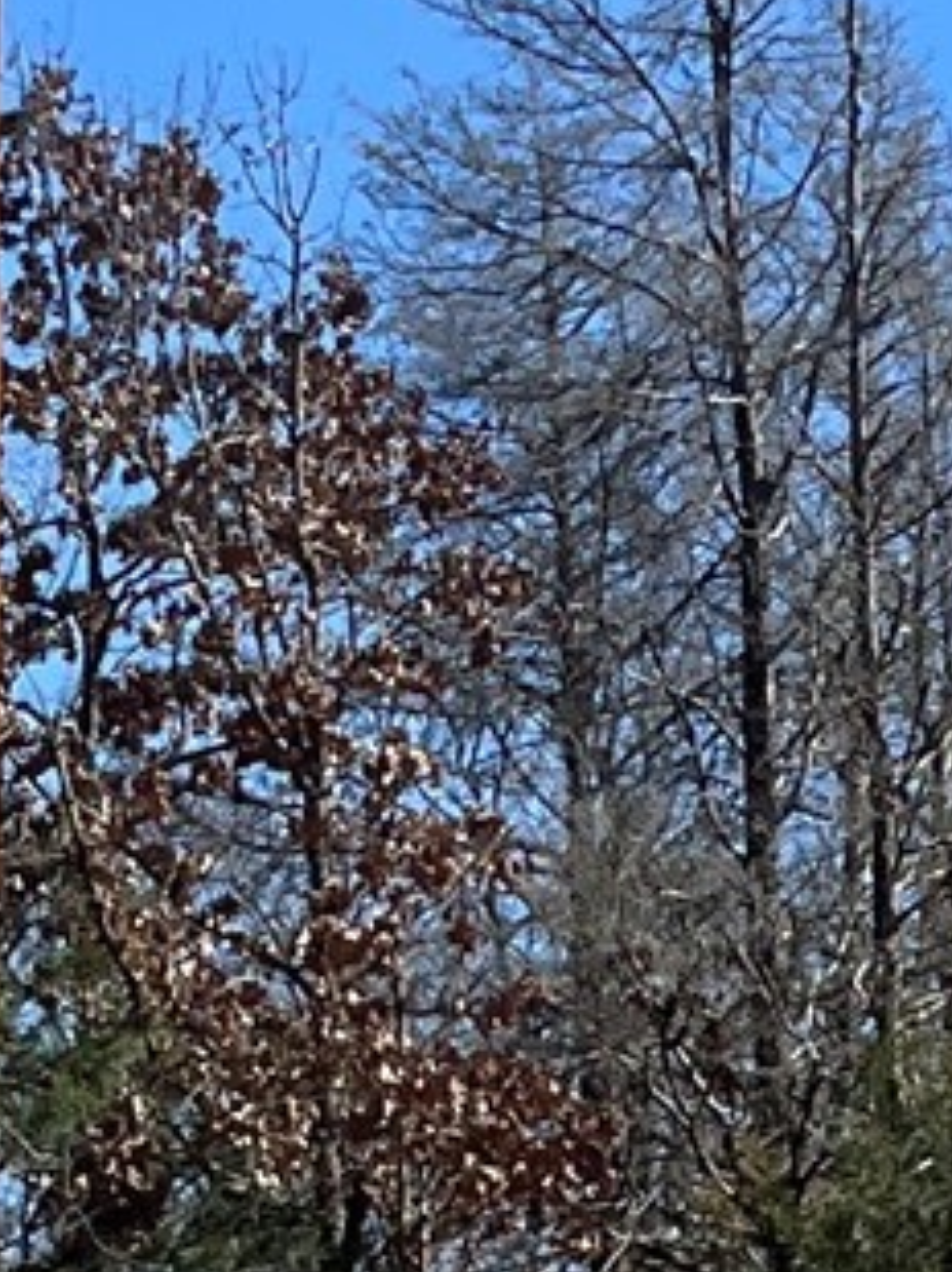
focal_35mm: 172
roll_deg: +1.2
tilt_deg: +4.6
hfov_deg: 8.6
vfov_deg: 11.0
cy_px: 1941
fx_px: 6316
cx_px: 616
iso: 50
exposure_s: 1/2571
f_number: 1.6
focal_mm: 5.1
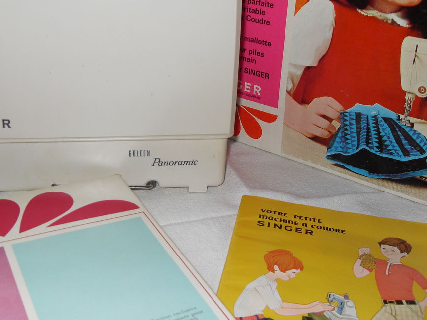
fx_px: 530
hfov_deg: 43.8
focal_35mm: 43
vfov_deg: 33.6
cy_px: 140
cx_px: 187
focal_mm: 6.3
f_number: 2.8
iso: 100
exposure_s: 1/45
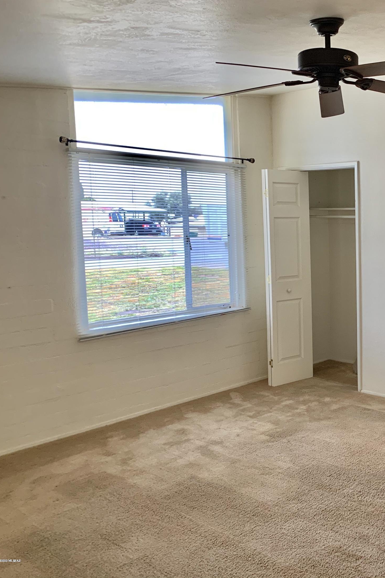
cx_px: 390
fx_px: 593
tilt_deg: -4.1
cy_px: 283
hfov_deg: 32.8
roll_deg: +0.8
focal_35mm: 37
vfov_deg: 51.9
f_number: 1.8
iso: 100
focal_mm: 4.25
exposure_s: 1/60
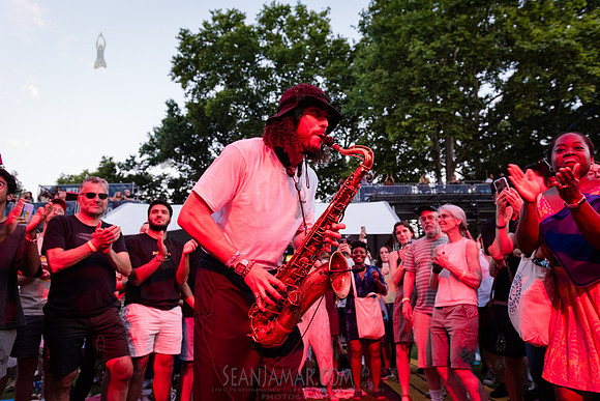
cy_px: 200
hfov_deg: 72.4
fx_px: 410
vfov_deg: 52.0
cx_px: 300
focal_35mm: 25
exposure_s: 1/250
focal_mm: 24
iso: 4000
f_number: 3.5
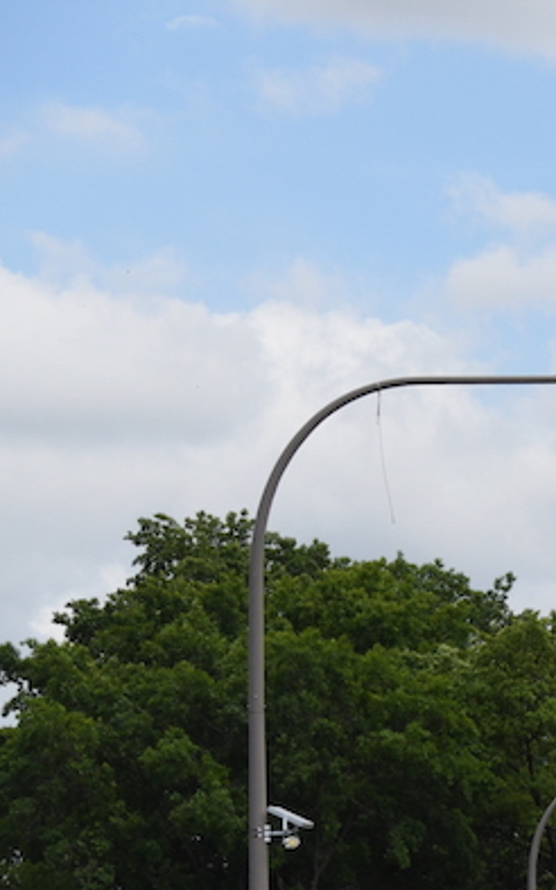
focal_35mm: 304
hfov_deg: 4.2
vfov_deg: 6.9
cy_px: 840
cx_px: 1288
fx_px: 7376
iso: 400
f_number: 6.3
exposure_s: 1/1600
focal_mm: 98
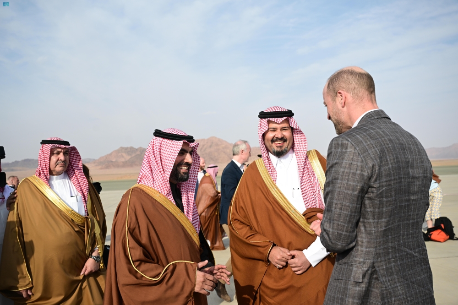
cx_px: 229
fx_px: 439
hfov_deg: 55.1
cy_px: 152
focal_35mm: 34
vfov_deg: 38.3
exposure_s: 1/2000
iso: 320
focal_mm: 34.5
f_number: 5
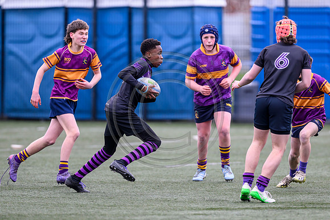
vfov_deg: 2.6
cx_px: 162
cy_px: 131
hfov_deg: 4.0
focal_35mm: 521
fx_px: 4770
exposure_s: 1/1250
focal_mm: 400
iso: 500
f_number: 3.5
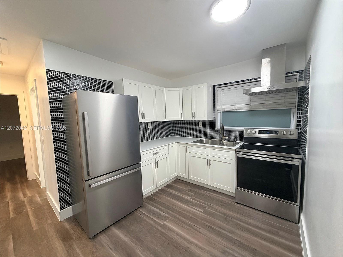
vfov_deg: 85.6
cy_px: 128
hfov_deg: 102.1
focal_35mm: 14
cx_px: 172
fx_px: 139
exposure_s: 1/60
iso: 200
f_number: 2.2
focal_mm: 2.22
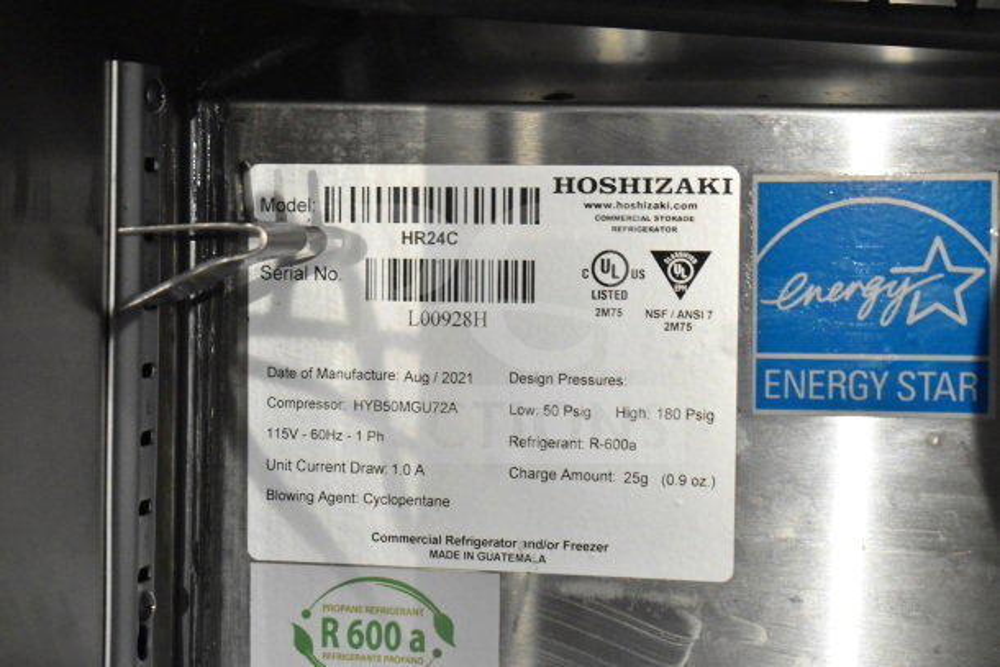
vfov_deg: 18.2
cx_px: 500
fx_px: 2084
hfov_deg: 27.0
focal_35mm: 75
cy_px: 334
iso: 7200
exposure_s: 1/80
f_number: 5.6
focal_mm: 50
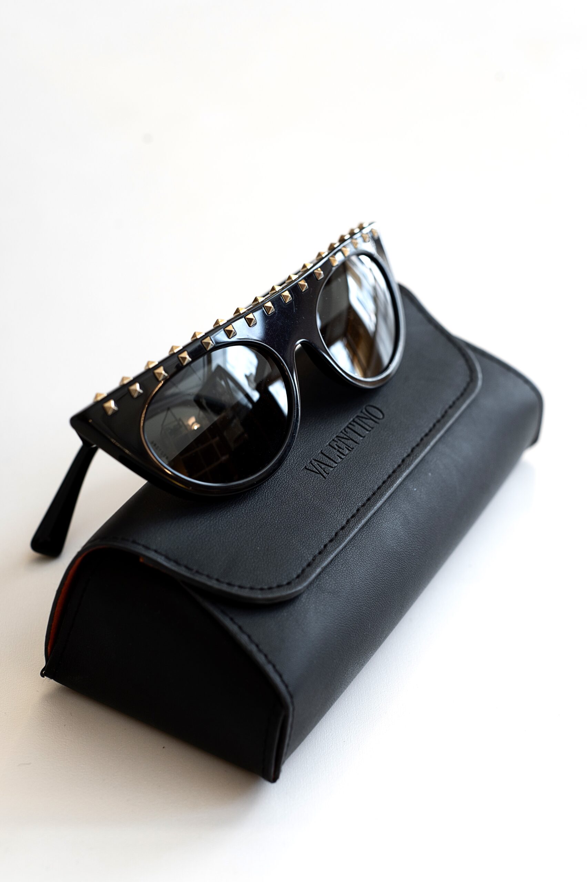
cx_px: 294
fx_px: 1225
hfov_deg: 27.0
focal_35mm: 50
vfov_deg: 39.6
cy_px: 441
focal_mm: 50
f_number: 5.6
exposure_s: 1/40
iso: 400
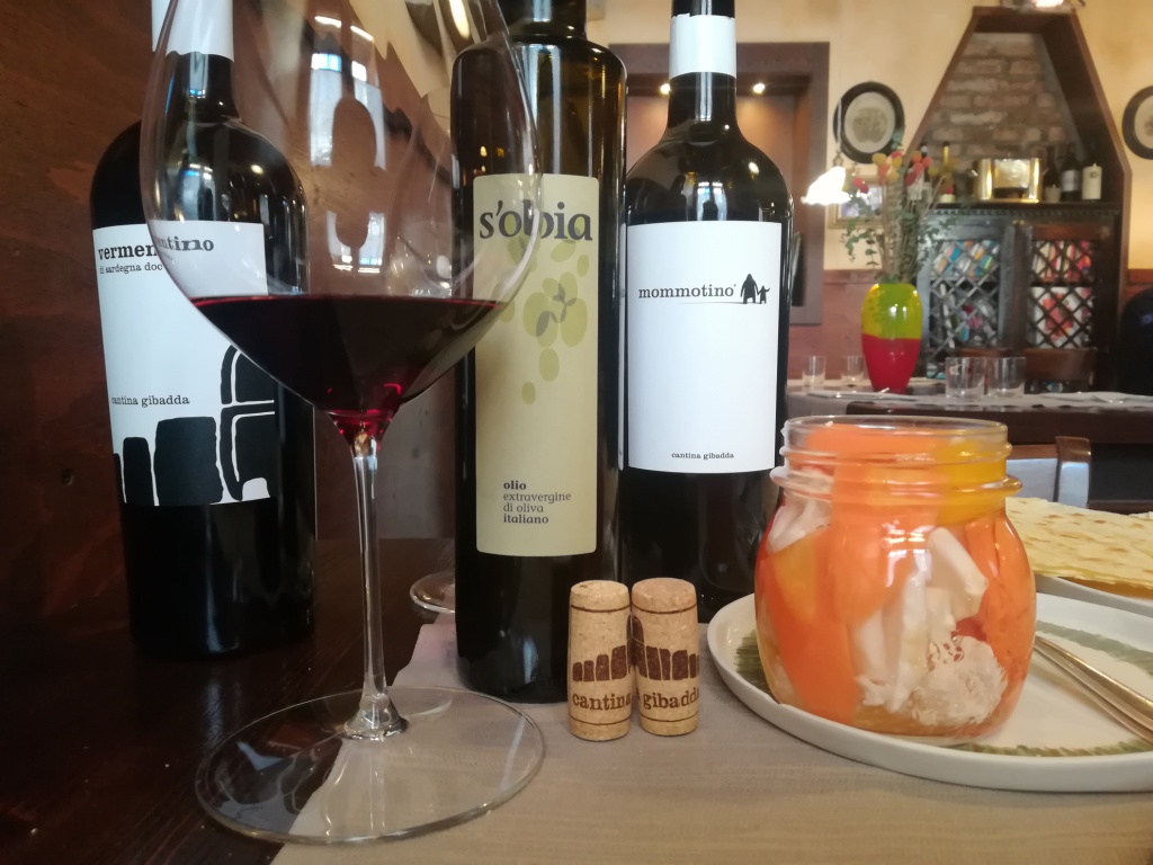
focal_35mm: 26
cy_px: 432
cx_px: 576
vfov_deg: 53.1
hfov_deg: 67.3
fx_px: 866
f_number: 2.2
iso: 320
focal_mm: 3.83
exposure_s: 1/24
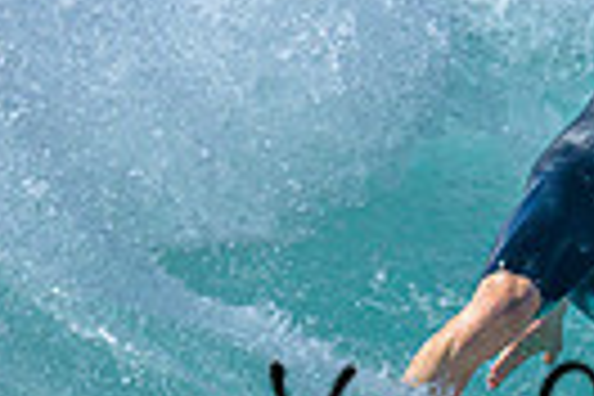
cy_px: 273
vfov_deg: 0.3
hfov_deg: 0.4
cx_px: 875
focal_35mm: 4825
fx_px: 79606
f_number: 6.3
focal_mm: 800
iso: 220
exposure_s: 1/2500
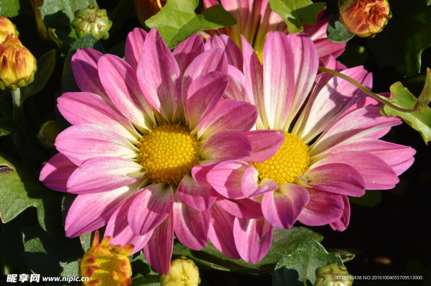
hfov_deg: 4.6
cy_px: 143
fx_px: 5383
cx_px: 216
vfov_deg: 3.1
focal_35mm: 450
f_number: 20
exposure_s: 1/250
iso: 450
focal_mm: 300
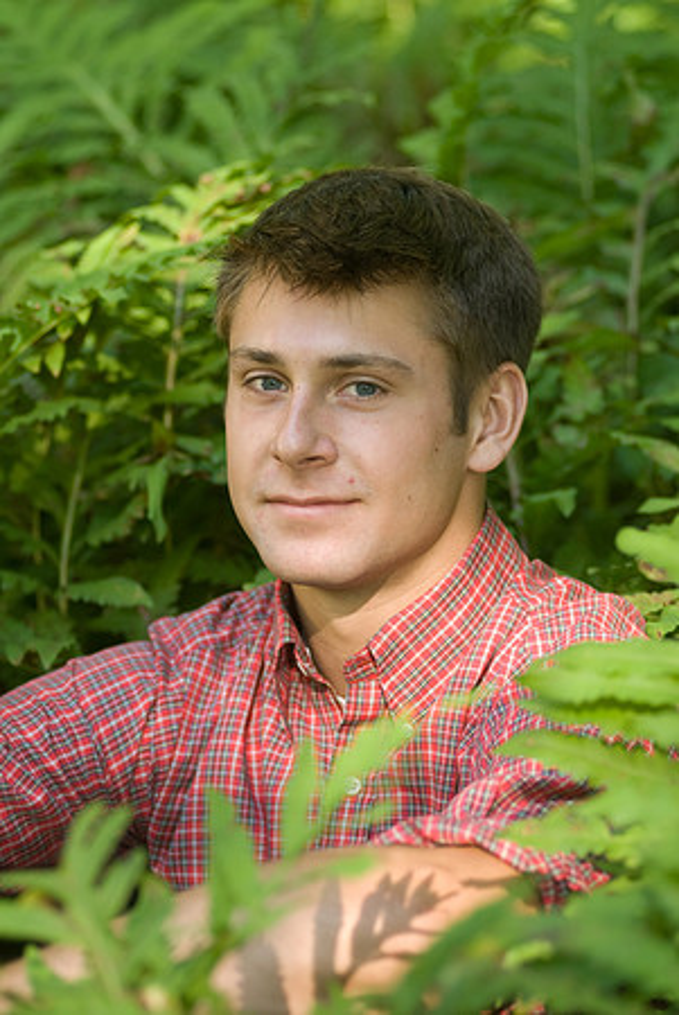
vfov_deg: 11.0
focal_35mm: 188
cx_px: 340
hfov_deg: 7.3
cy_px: 508
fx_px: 5292
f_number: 2.8
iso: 200
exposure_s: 1/160
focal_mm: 125
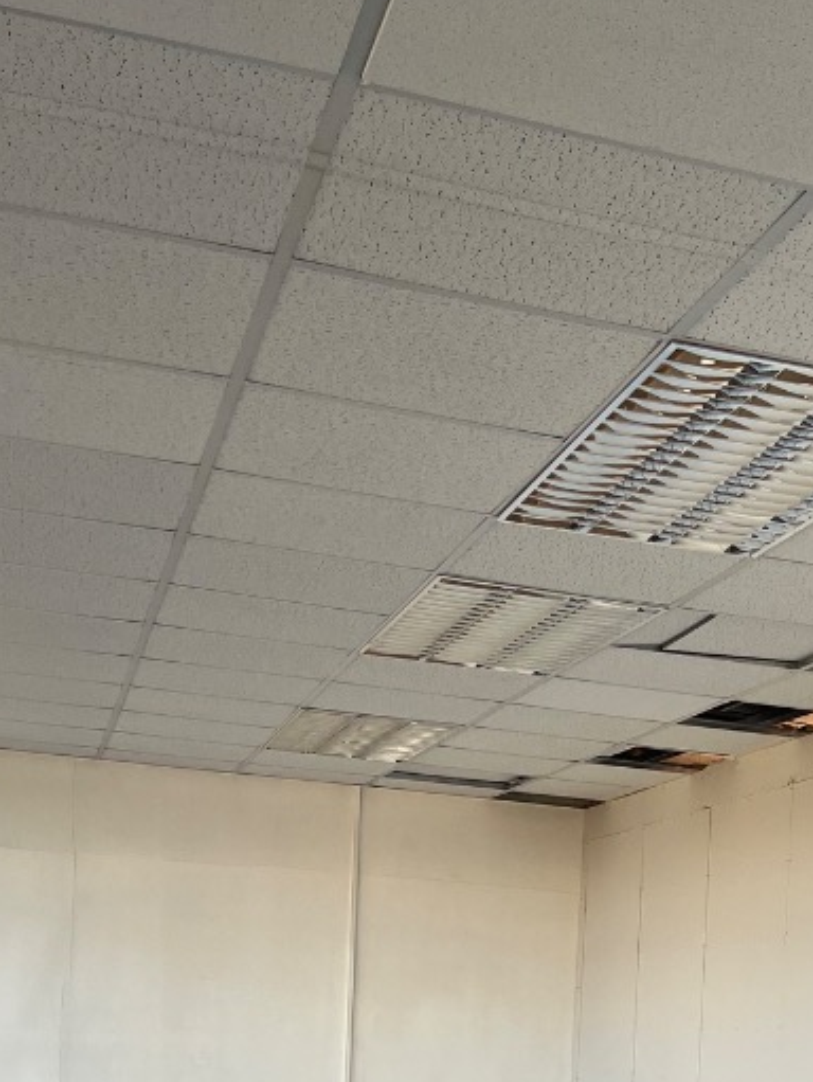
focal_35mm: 61
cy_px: 1135
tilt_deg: -3.4
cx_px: 760
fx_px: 1908
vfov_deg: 29.2
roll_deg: -3.4
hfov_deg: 23.3
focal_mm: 5.1
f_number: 1.6
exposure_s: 1/204
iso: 40
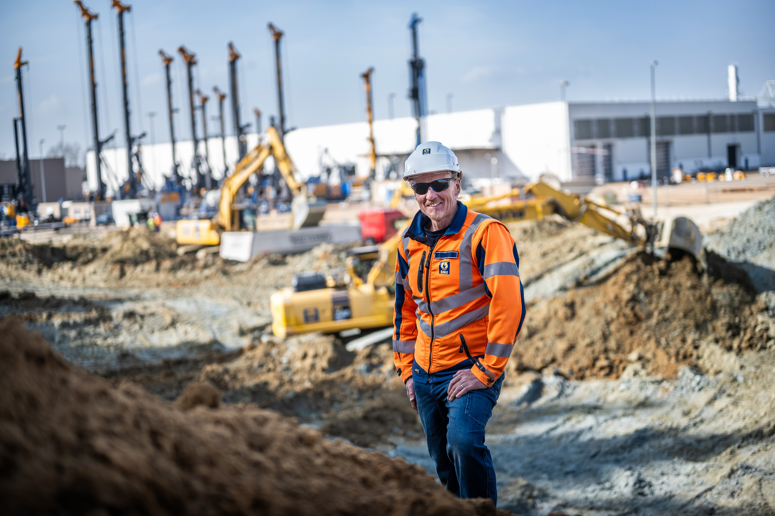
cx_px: 388
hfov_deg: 39.6
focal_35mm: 50
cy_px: 258
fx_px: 1076
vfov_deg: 27.0
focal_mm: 50
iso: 200
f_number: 1.8
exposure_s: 1/3200
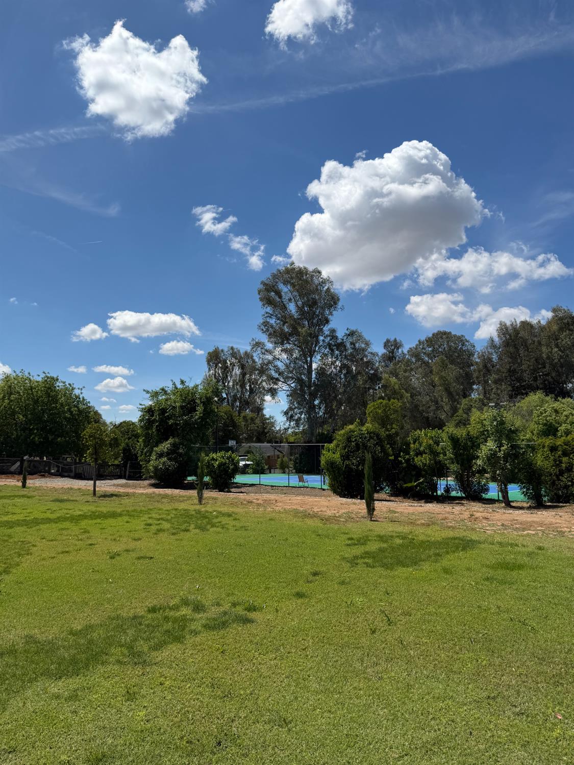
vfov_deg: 71.6
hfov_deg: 56.8
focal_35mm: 24
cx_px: 287
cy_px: 382
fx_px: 530
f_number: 1.78
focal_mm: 6.76
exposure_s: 1/8130
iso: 80
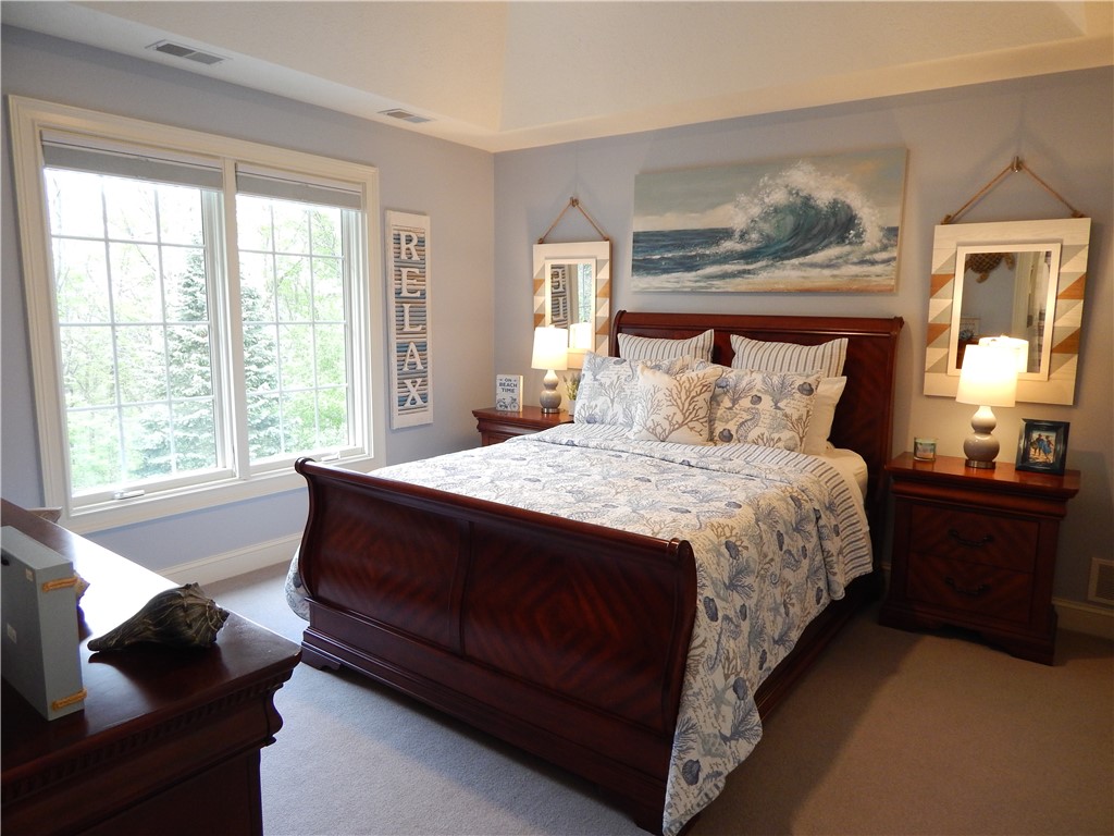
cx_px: 557
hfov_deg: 73.9
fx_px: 740
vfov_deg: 58.9
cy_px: 418
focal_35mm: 23
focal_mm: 4
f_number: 3
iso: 250
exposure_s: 1/30
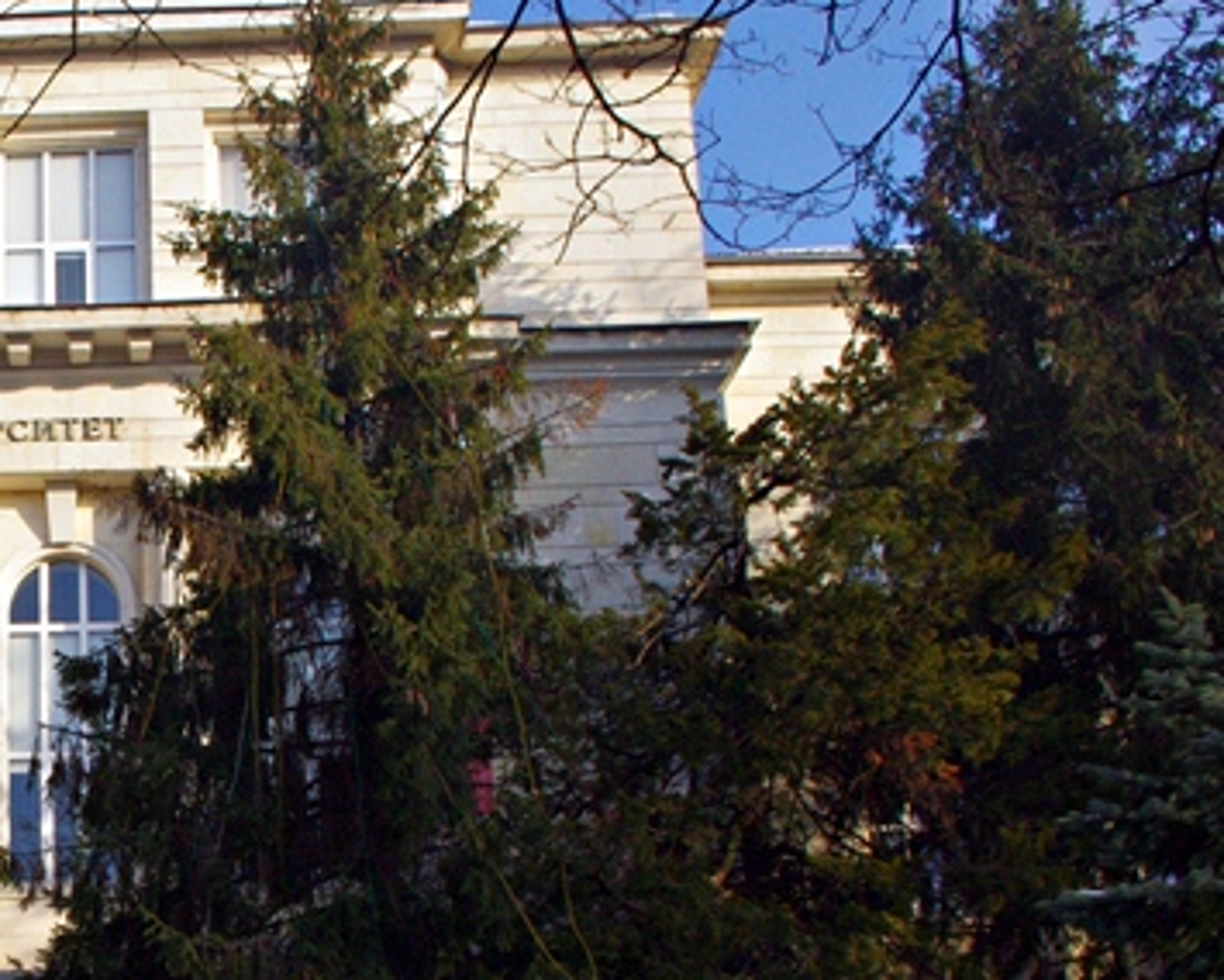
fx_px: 2065
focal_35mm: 57
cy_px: 792
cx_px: -107
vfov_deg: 26.2
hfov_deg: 29.8
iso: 800
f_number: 11
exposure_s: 1/500
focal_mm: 18
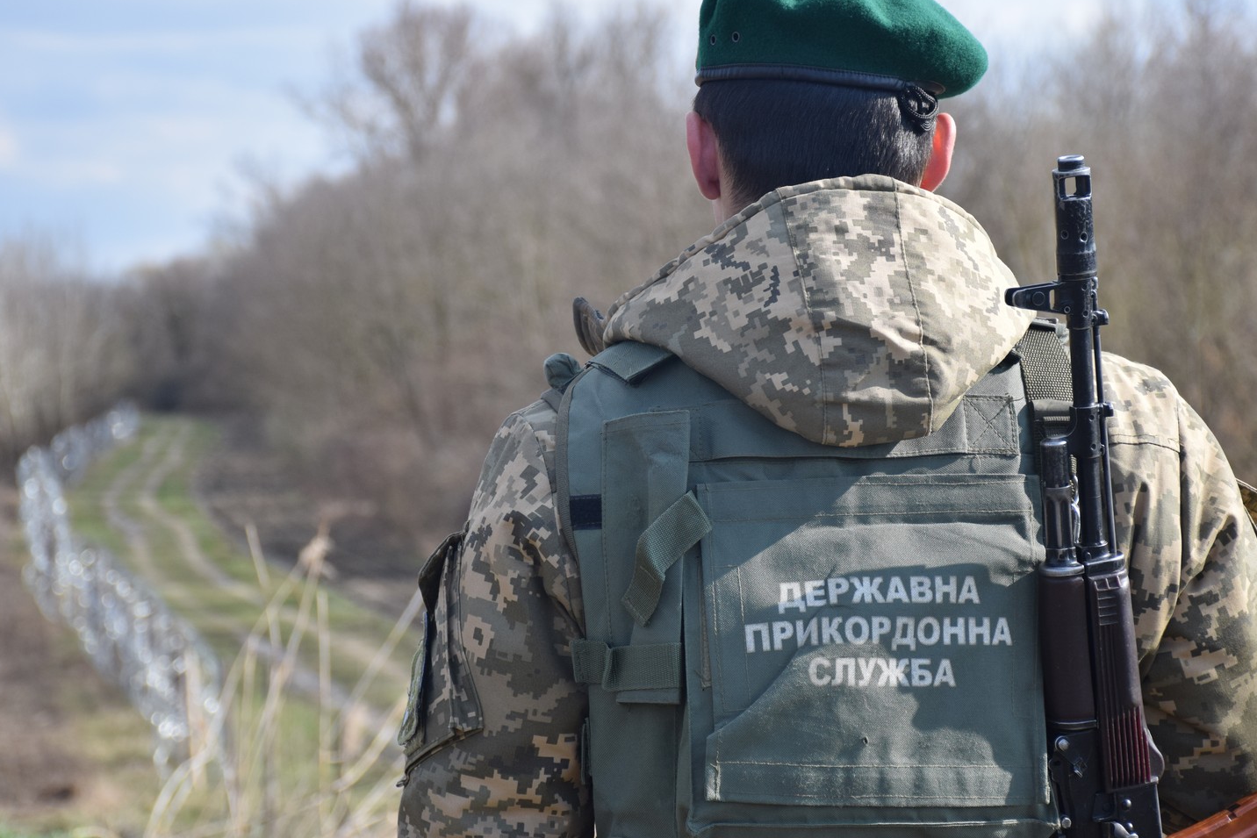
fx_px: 3911
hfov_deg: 18.3
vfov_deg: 12.2
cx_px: 634
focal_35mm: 112
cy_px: 413
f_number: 5
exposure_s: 1/1250
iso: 400
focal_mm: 66
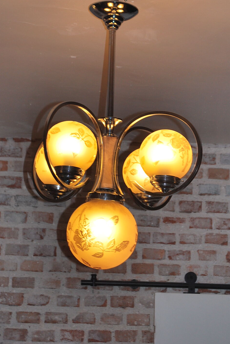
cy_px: 117
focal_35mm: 113
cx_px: 119
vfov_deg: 18.1
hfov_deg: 12.2
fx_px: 1076
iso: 200
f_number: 5.6
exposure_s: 1/100
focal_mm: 55
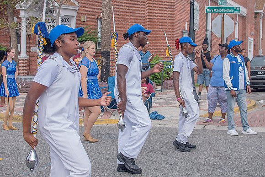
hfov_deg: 38.2
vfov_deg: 26.0
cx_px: 132
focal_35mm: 52
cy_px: 88
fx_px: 383
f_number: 4
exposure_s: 1/500
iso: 100
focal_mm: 35
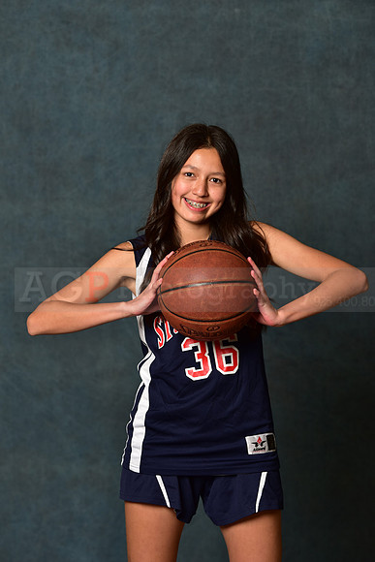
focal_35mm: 116
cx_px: 188
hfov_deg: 11.8
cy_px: 281
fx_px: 1811
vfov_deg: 17.6
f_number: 4.5
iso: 200
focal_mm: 116
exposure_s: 1/200
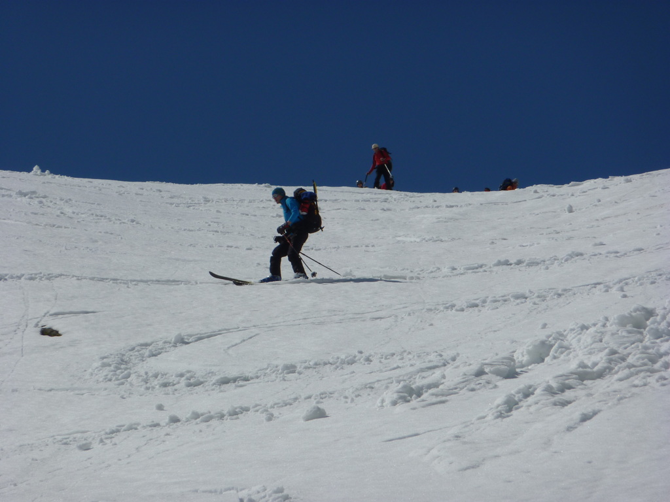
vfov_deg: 5.0
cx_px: 335
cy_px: 251
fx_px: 5807
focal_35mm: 300
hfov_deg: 6.6
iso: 80
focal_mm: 49.2
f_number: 6.3
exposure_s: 1/2000
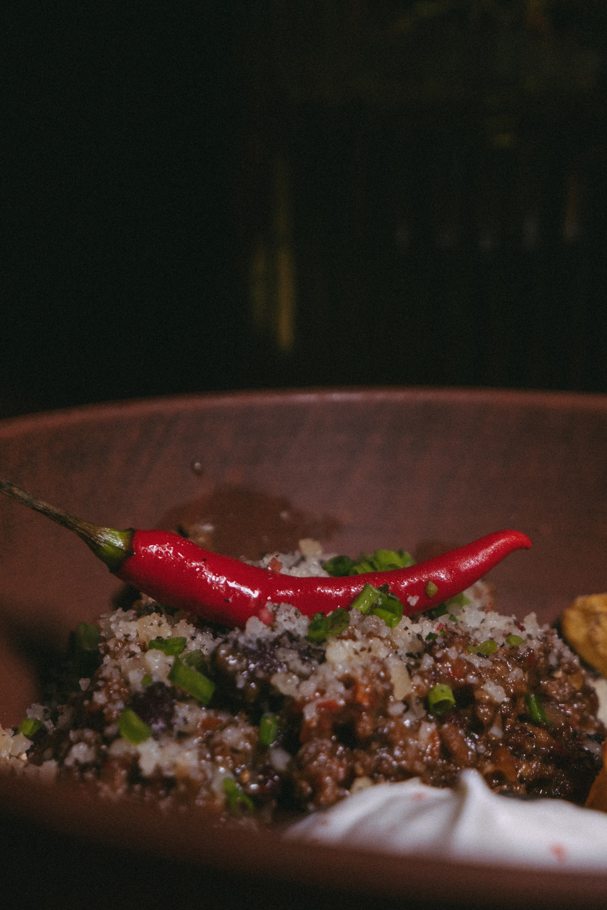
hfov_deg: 20.3
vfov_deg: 30.1
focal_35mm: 67
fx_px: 1694
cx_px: 304
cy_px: 455
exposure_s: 1/80
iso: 640
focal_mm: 44.5
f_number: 5.6
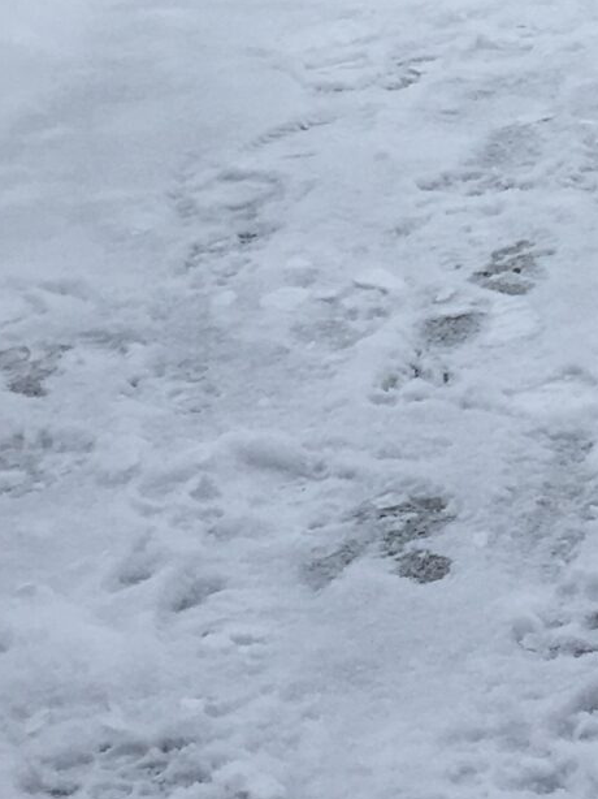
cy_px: -297
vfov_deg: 15.4
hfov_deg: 11.9
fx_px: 2789
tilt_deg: -9.7
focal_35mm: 121
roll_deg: +0.4
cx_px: 779
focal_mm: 4.15
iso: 25
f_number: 2.2
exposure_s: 1/1350
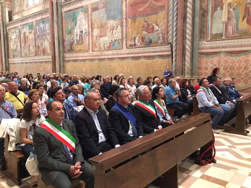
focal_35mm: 29
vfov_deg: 48.2
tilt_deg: -6.2
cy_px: 94
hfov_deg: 61.7
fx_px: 210
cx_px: 126
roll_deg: +0.6
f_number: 2.2
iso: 100
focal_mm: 4.15
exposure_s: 1/4
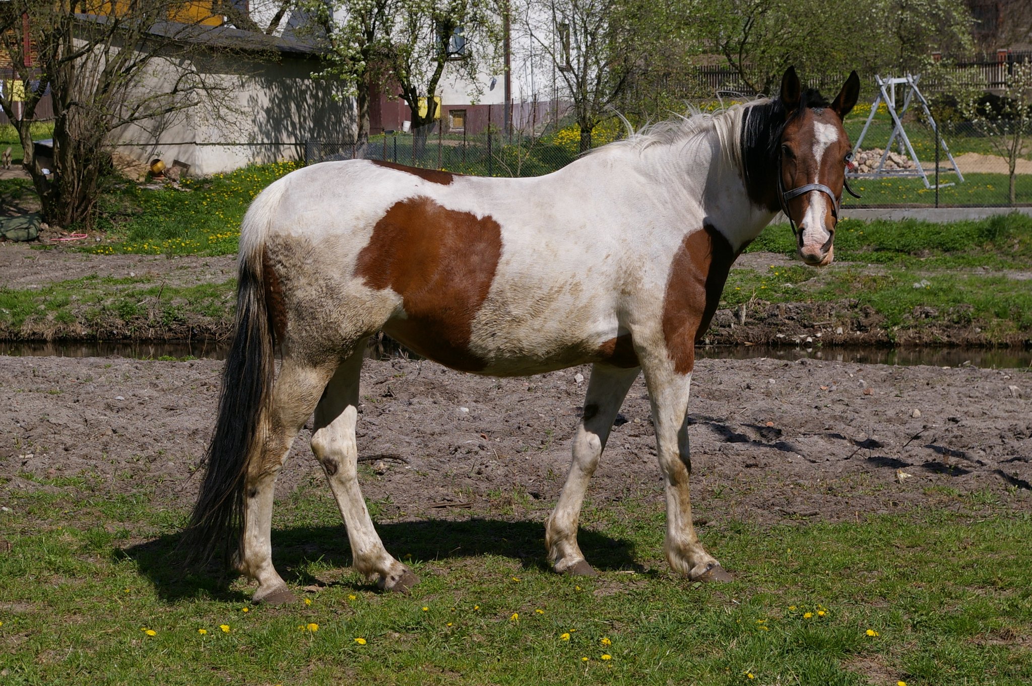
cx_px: 516
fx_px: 2363
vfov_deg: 16.5
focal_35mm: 82
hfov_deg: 24.6
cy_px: 343
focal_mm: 55
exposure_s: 1/350
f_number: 11
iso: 200
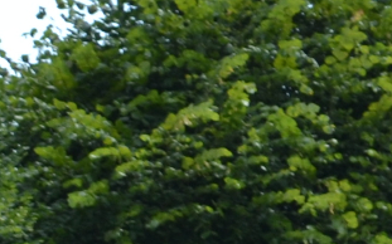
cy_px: 579
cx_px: -741
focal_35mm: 463
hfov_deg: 4.4
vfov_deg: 2.8
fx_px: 4944
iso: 100
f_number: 7.1
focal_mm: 46
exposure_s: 1/200
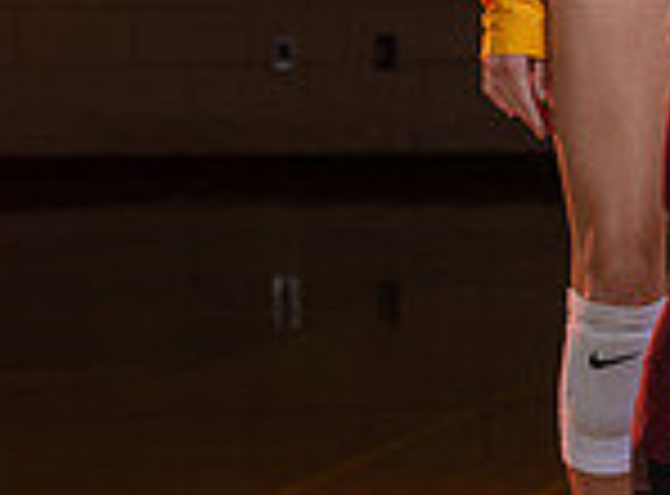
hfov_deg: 5.0
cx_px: 1431
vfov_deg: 3.7
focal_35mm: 394
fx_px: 7583
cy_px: -64
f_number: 6.3
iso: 64
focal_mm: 76
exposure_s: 1/160
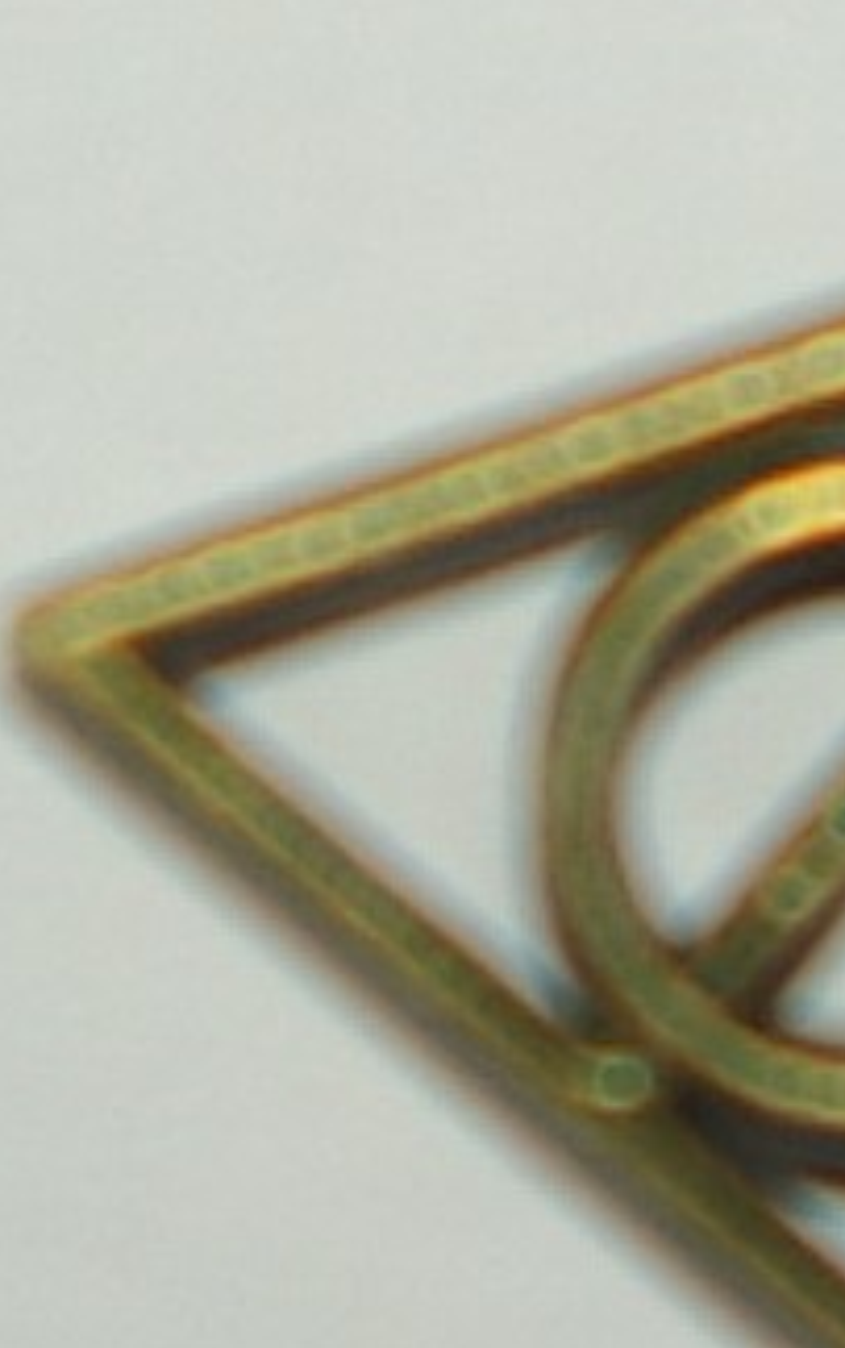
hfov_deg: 4.5
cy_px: -853
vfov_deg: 7.0
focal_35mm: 294
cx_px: 982
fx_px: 10814
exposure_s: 1/50
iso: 100
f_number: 4
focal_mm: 28
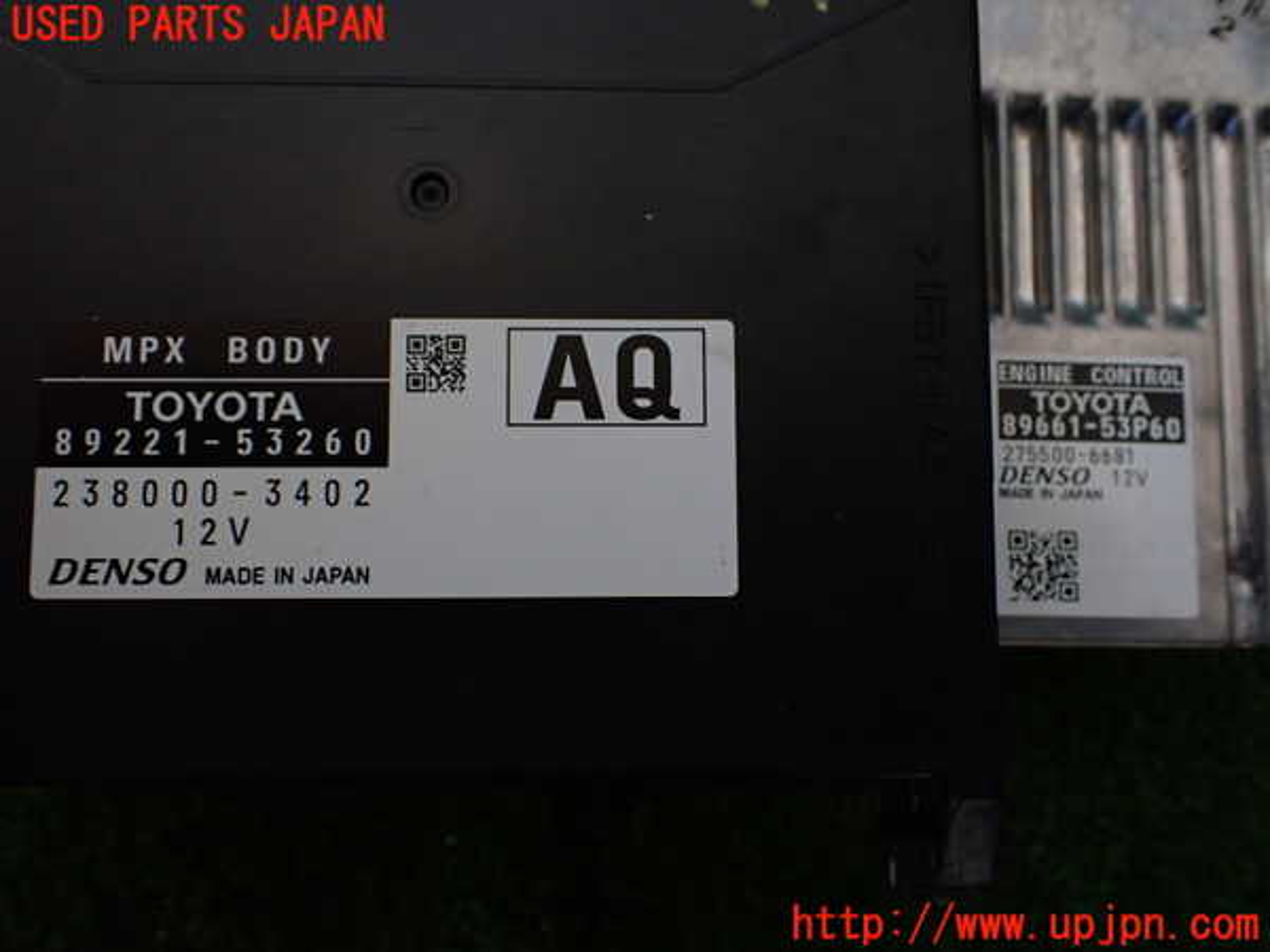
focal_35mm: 30
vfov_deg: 46.8
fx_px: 1101
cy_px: 476
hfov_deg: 60.0
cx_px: 635
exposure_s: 1/125
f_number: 2.3
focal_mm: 5.4
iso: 320
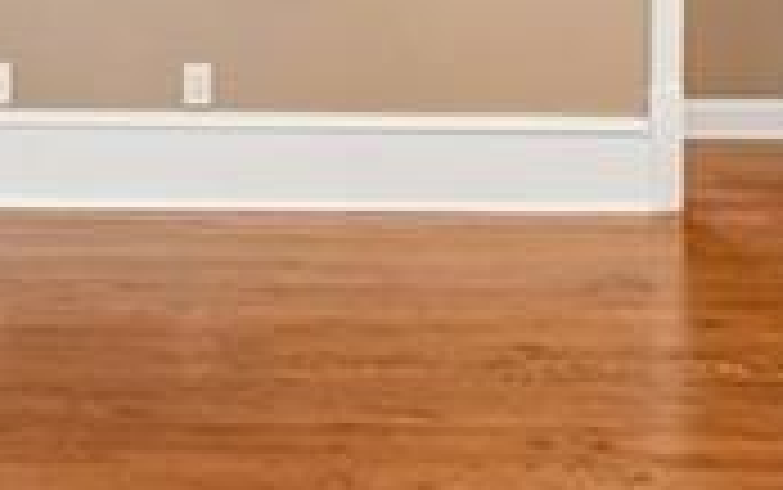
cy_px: -241
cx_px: -266
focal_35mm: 84
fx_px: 1794
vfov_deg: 14.5
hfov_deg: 21.9
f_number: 8
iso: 200
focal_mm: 14
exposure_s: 1/4
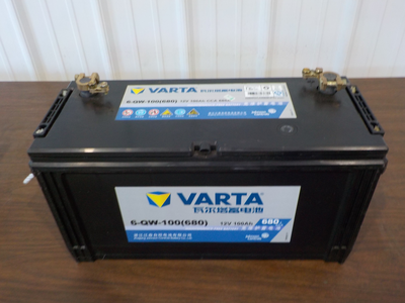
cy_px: 152
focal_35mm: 30
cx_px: 202
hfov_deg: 60.0
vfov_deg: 46.8
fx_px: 351
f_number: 3.3
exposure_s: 1/30
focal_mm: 4.1
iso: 200
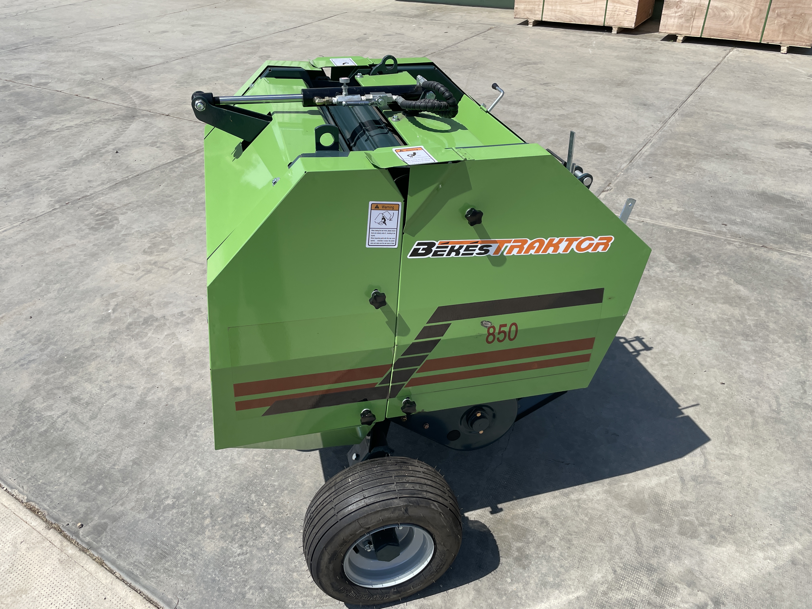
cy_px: 304
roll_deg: +2.1
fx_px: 610
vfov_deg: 53.1
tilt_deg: -33.5
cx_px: 406
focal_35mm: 26
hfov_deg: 67.3
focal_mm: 4.2
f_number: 1.6
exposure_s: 1/3861
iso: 32
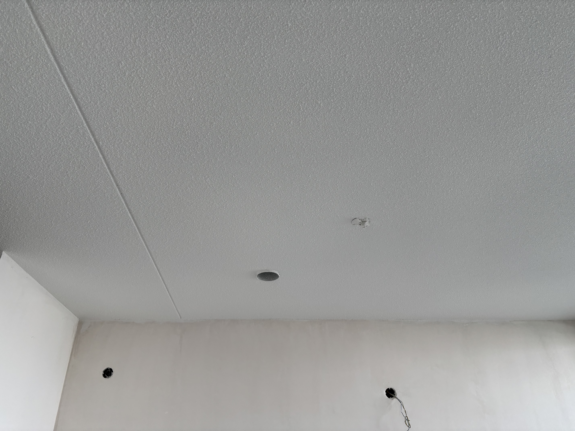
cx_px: 288
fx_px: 432
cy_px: 216
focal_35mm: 26
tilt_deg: +29.5
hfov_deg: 67.3
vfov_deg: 53.1
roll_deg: +1.4
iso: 80
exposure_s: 1/121
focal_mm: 5.96
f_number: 1.6
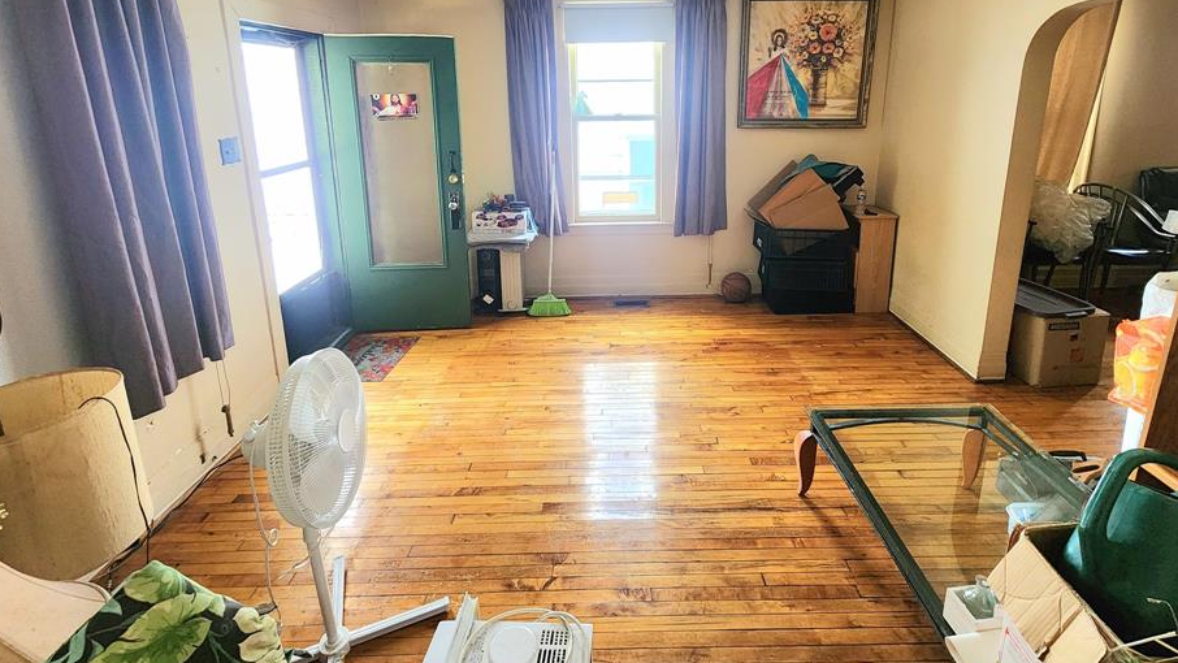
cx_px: 609
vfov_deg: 65.2
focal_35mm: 16
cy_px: 216
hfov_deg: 99.3
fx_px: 500
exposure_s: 1/60.2
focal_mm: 2.2
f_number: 2.2
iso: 400
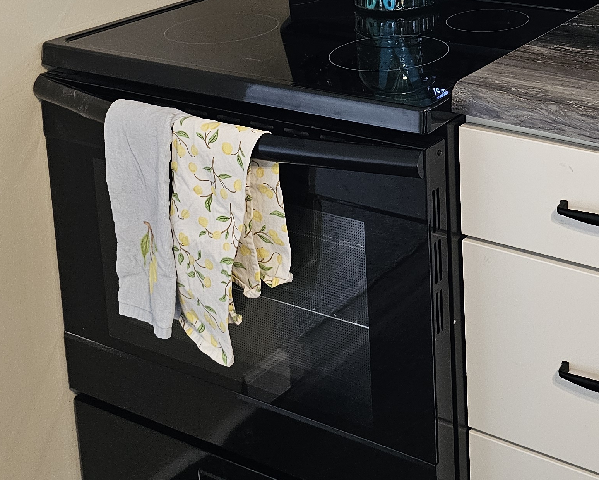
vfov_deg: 23.9
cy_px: -98
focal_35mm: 58
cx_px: 553
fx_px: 1028
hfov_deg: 30.8
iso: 500
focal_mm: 6.3
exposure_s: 1/120
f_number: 1.7
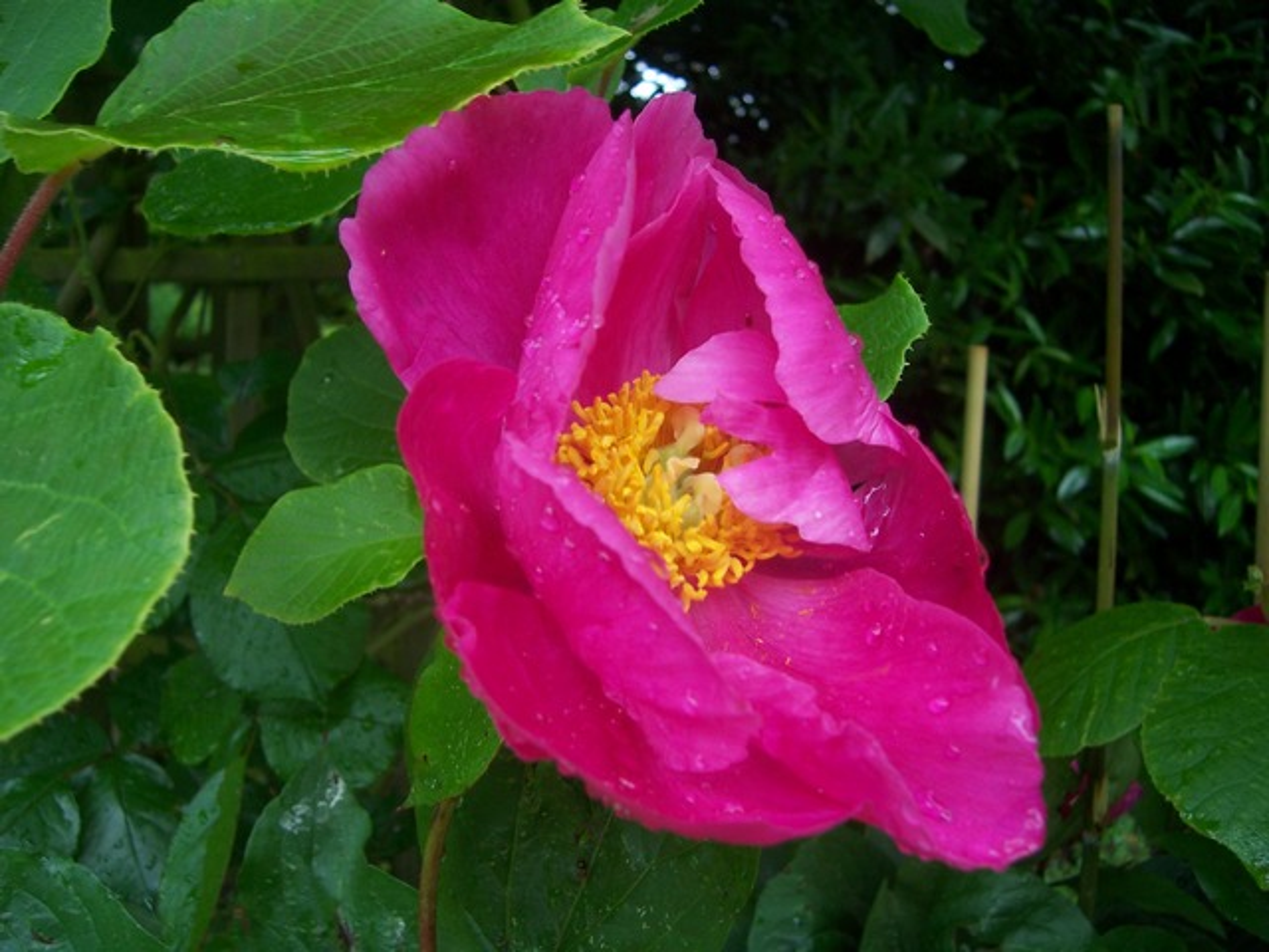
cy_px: 476
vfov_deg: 39.7
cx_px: 634
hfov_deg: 51.4
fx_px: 1320
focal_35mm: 36
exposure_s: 1/45
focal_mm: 6
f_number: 3
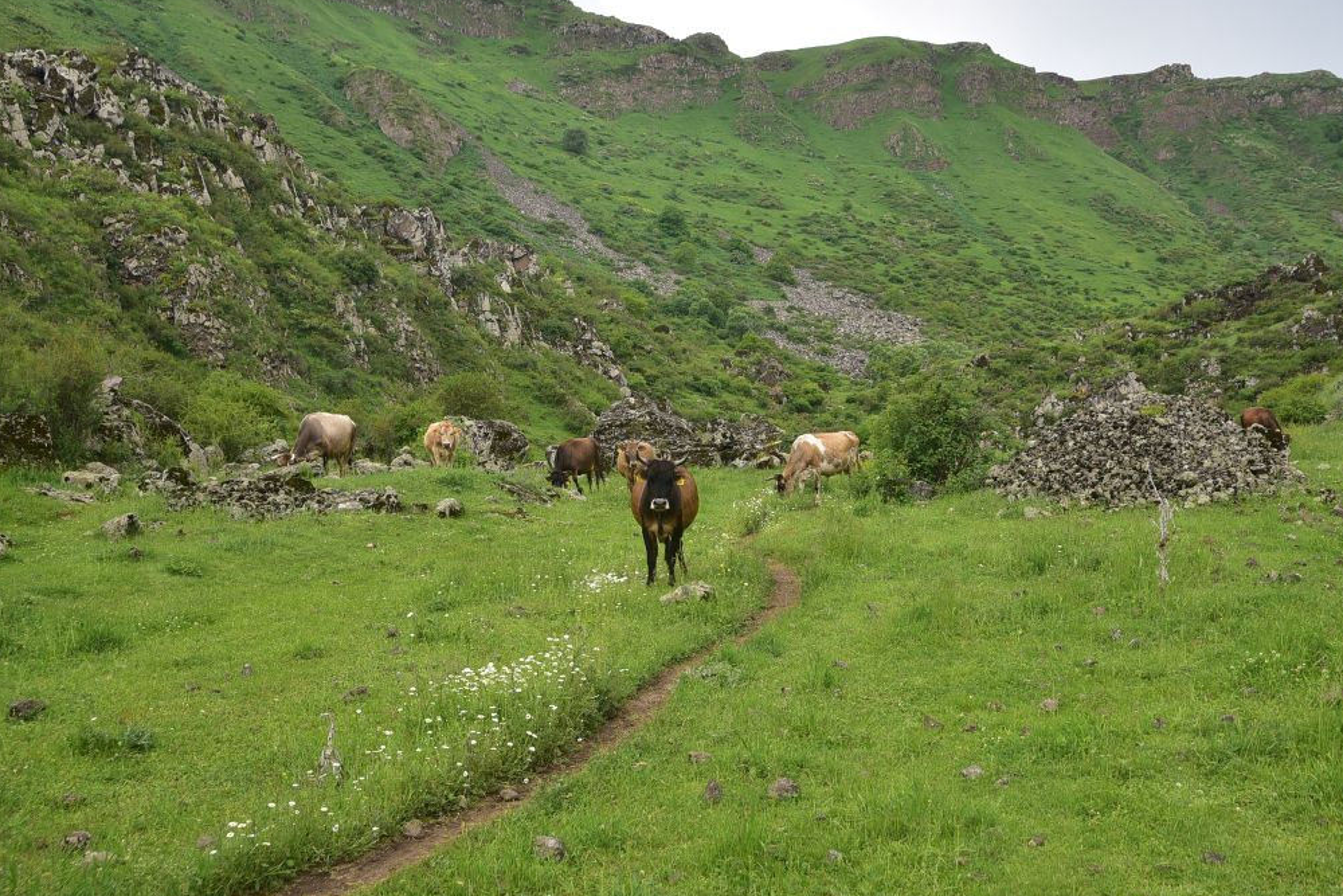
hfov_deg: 30.9
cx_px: 732
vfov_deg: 20.9
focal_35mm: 65
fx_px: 2425
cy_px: 351
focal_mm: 50
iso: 250
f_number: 7.1
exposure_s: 1/125
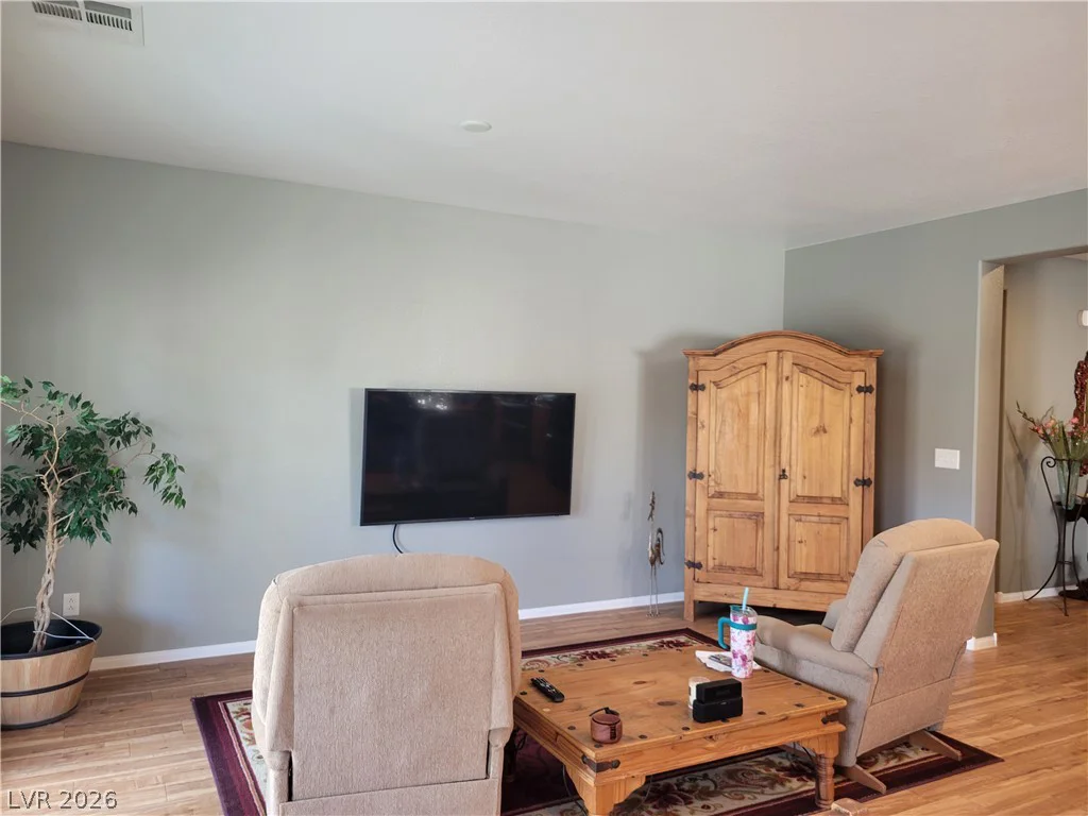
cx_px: 544
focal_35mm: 26
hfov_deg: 67.3
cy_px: 408
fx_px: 817
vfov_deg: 53.1
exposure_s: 1/40
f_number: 1.8
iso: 160
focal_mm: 5.4
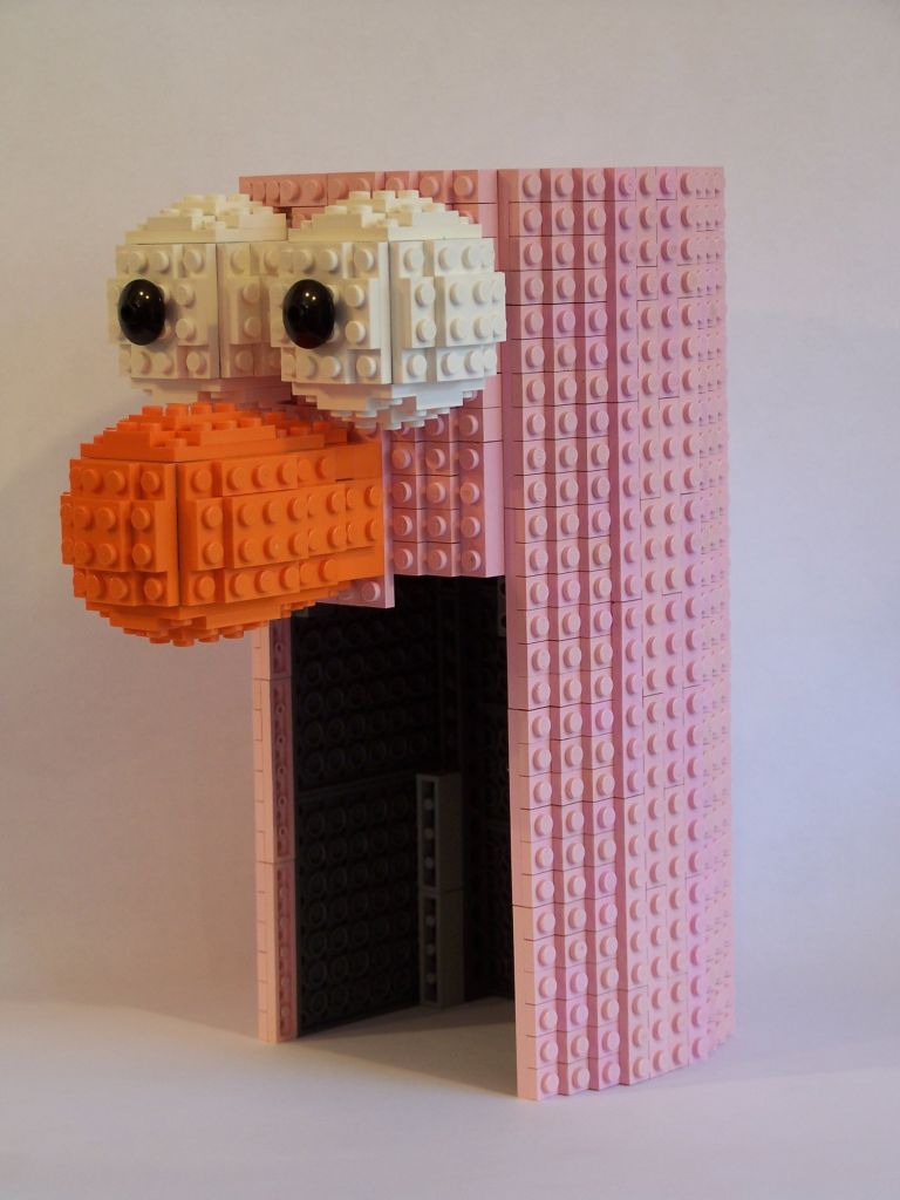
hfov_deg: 15.7
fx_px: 3259
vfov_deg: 20.9
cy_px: 600
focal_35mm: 94
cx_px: 450
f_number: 3.2
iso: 80
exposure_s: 1/6
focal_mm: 15.6
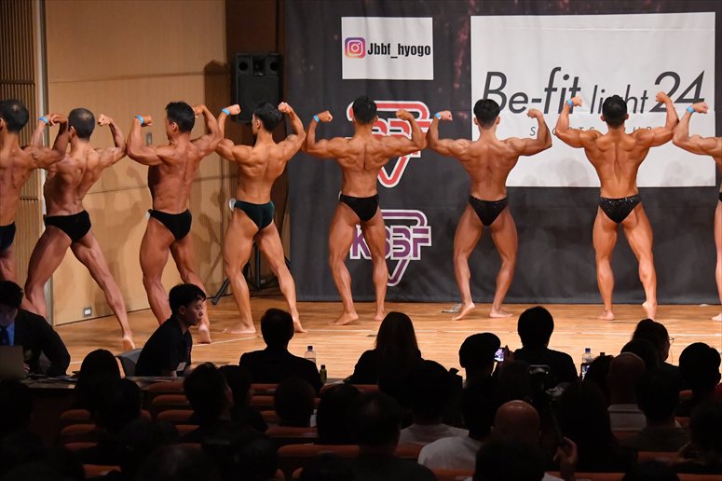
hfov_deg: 13.1
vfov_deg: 8.7
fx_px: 3147
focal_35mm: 157
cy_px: 240
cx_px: 361
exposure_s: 1/400
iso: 10000
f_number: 5.6
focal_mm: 105
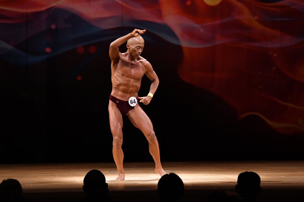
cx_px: 152
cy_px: 101
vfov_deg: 6.3
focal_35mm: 217
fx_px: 1832
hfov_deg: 9.5
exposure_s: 1/400
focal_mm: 145
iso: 4000
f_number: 5.6
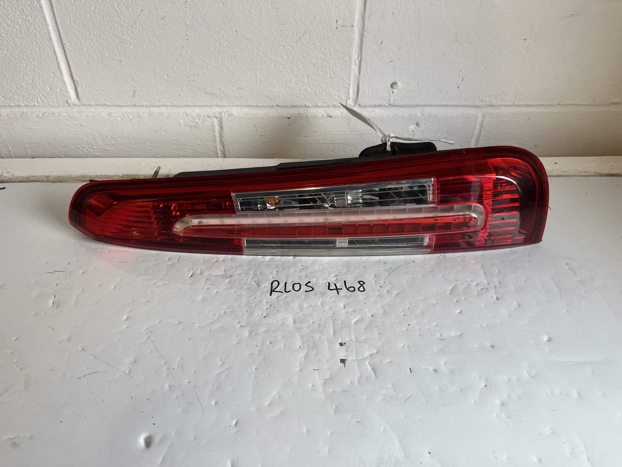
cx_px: 311
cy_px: 234
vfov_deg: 53.1
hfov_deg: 67.3
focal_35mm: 26
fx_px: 467
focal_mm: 5.1
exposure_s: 1/100
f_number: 1.6
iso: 64
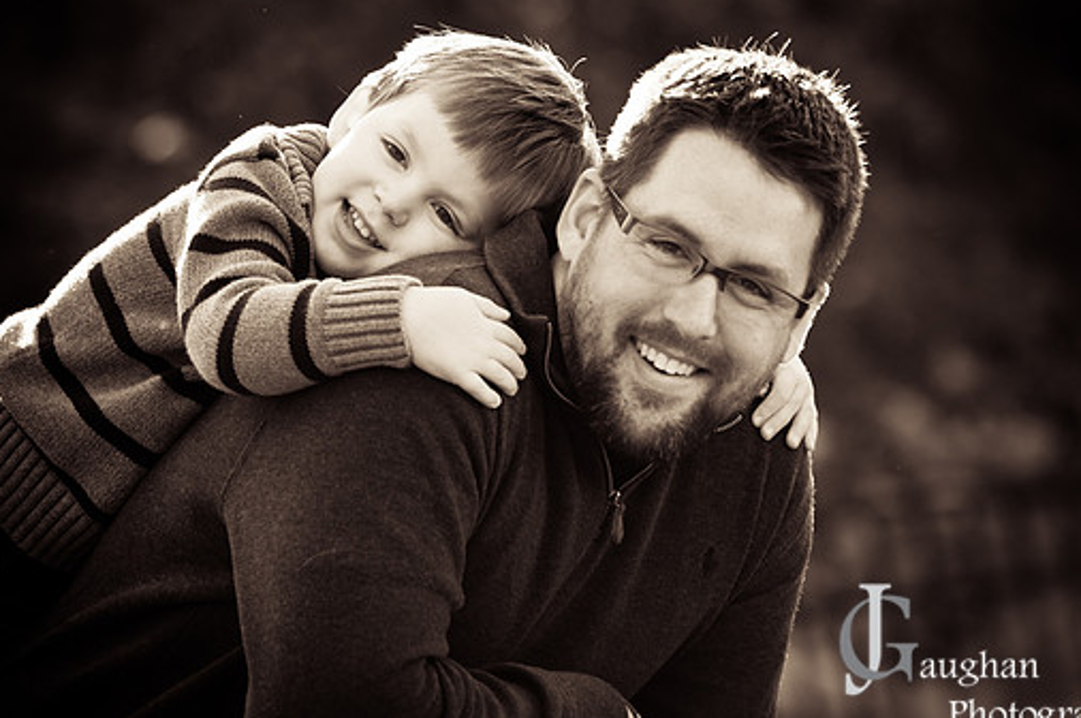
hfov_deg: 7.5
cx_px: 543
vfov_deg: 5.0
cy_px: 334
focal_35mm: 275
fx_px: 8247
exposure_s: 1/250
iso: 200
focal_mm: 160
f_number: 3.5
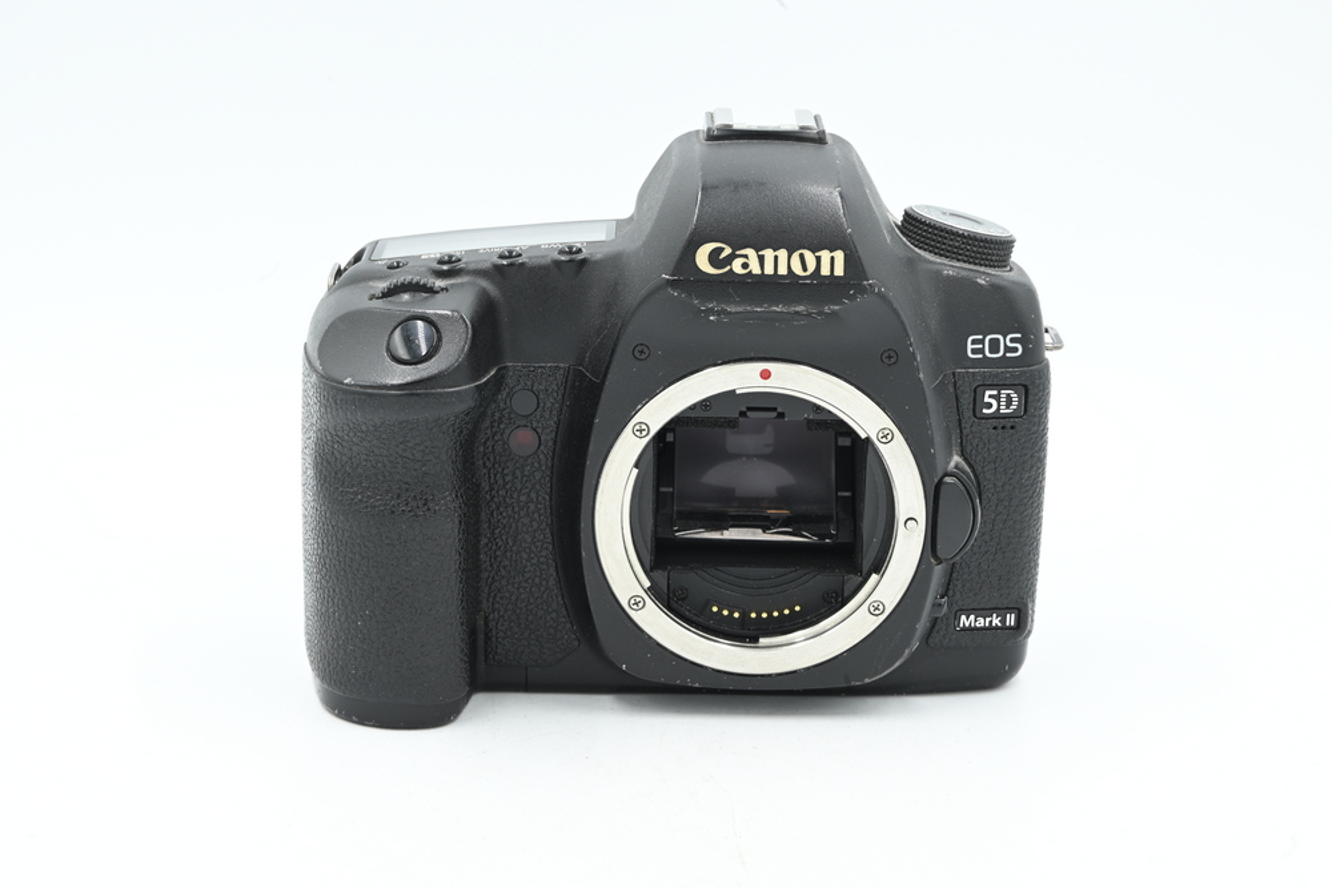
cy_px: 444
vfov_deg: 18.2
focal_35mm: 75
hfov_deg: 27.0
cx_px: 666
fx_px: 2775
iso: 200
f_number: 16
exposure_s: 1/13
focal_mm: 75
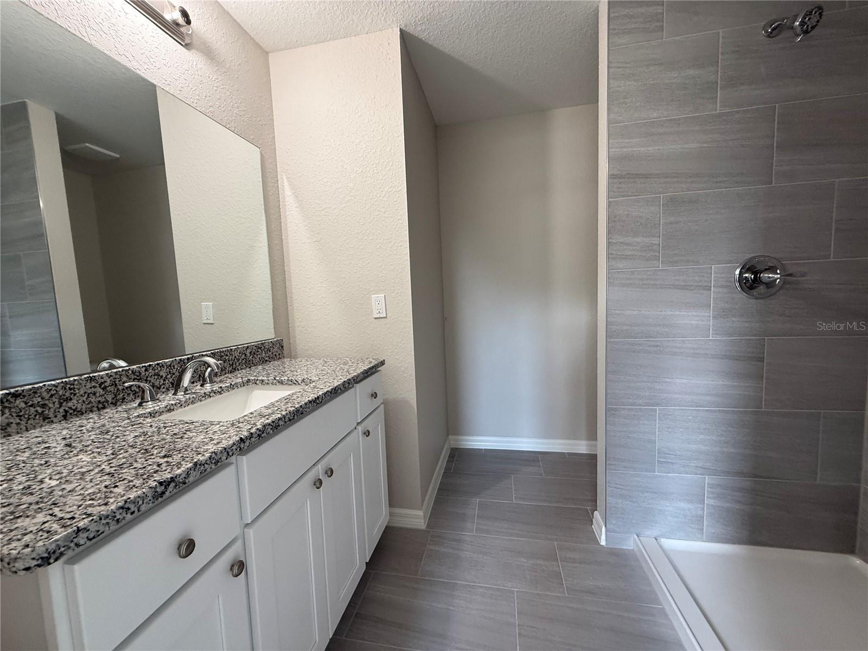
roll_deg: +2.4
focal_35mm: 14
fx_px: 351
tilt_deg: -3.9
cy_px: 326
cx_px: 434
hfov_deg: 102.1
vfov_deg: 85.7
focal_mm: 2.22
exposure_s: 1/60
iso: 250
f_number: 2.2
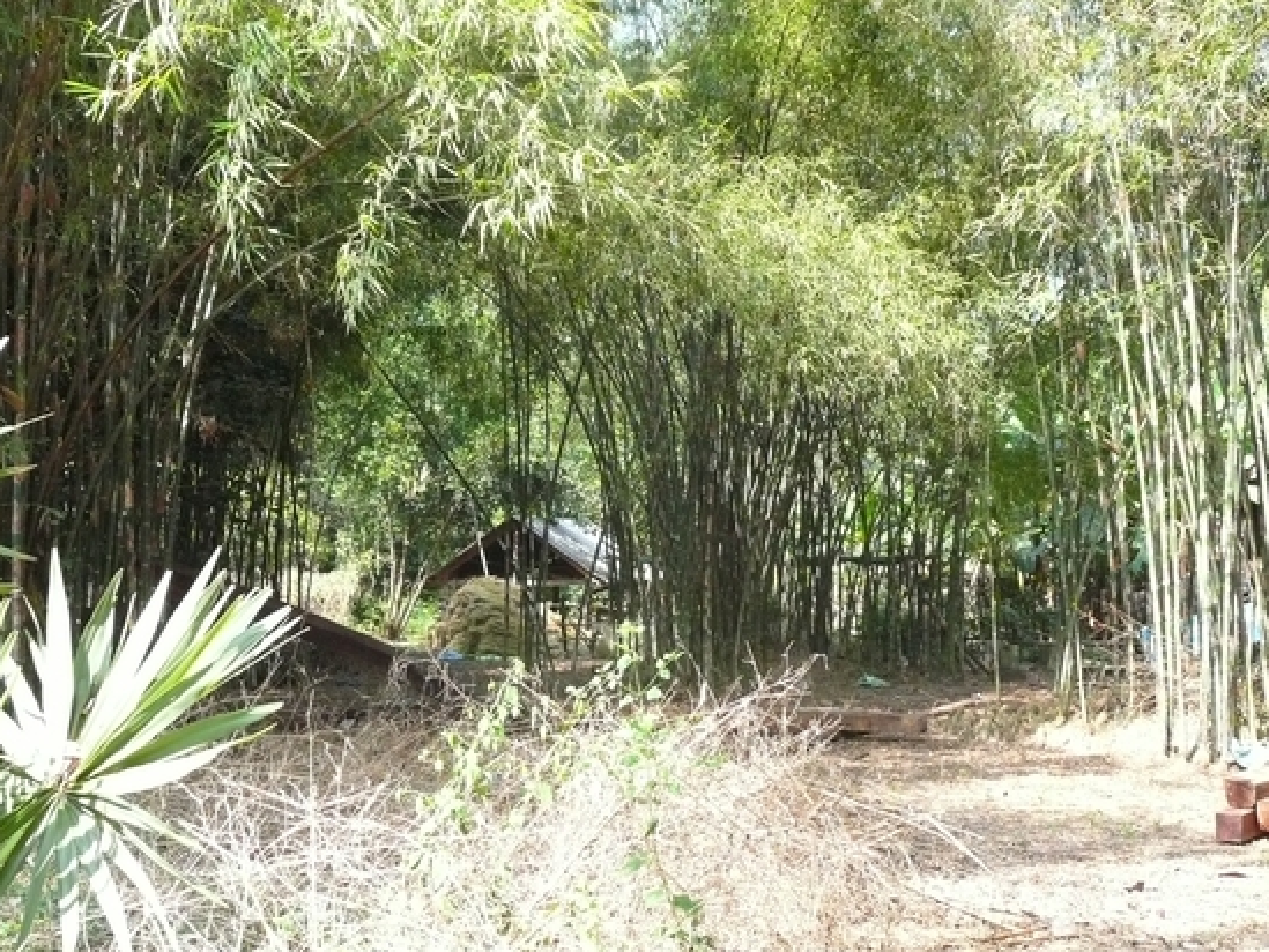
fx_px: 1723
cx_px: 622
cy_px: 497
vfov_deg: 30.9
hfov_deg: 40.4
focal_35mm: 47
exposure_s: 1/250
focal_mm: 7
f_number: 4
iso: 400
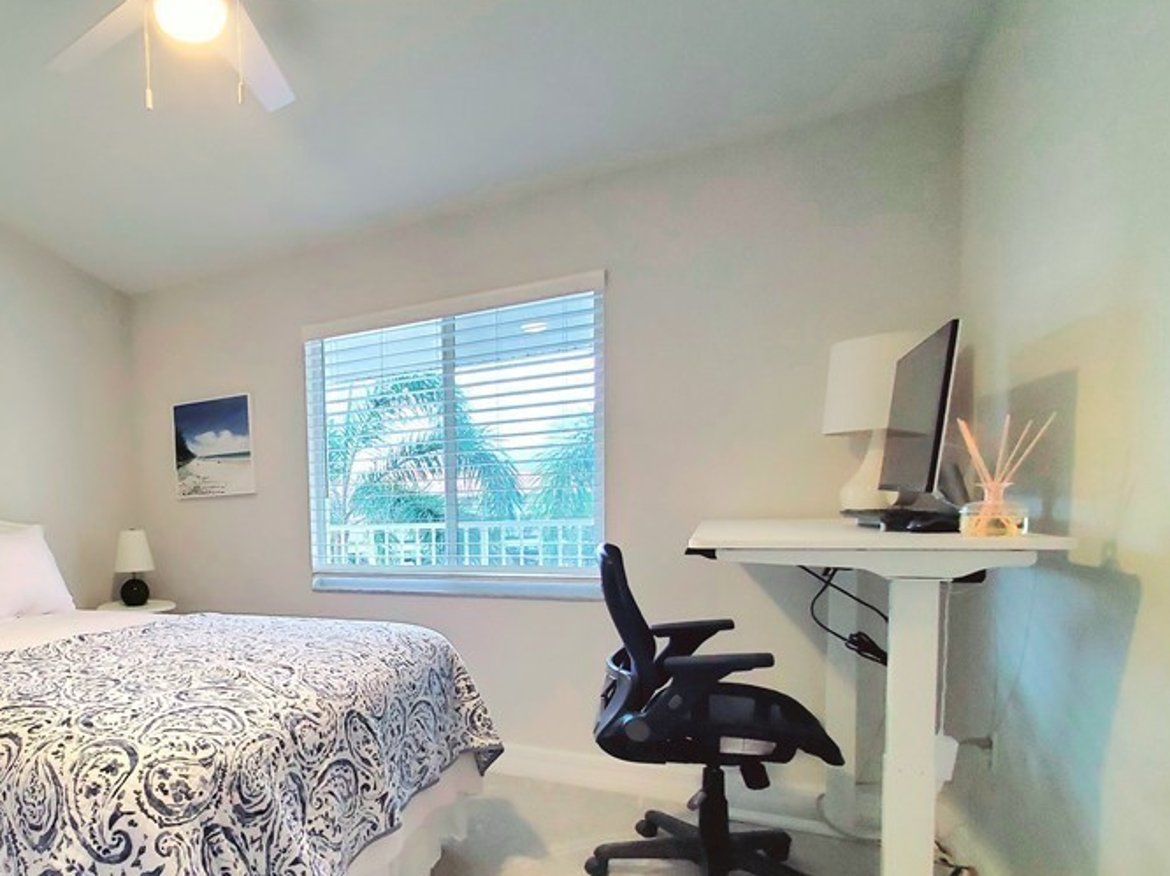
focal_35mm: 20
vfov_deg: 65.1
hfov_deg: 75.8
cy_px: 539
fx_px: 676
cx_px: 293
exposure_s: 1/60.2
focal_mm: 1.8
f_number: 2.2
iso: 125
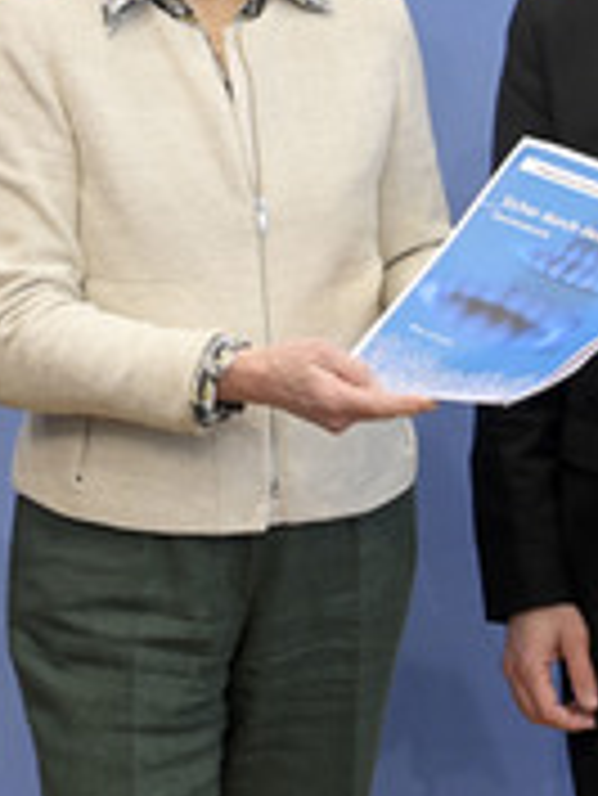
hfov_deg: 13.5
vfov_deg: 17.7
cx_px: 187
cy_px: 139
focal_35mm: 110
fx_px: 2531
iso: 3200
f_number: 5
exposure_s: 1/400
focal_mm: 45
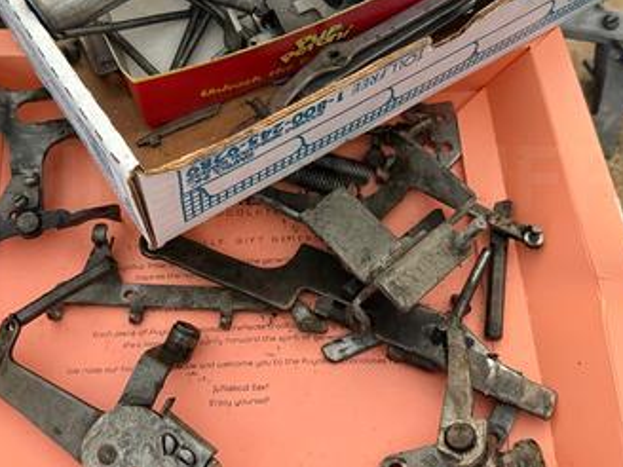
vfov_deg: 36.6
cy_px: 178
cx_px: 274
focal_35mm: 39
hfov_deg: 47.8
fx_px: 702
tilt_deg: -45.7
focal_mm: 6.76
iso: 1000
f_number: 1.78
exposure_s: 1/40
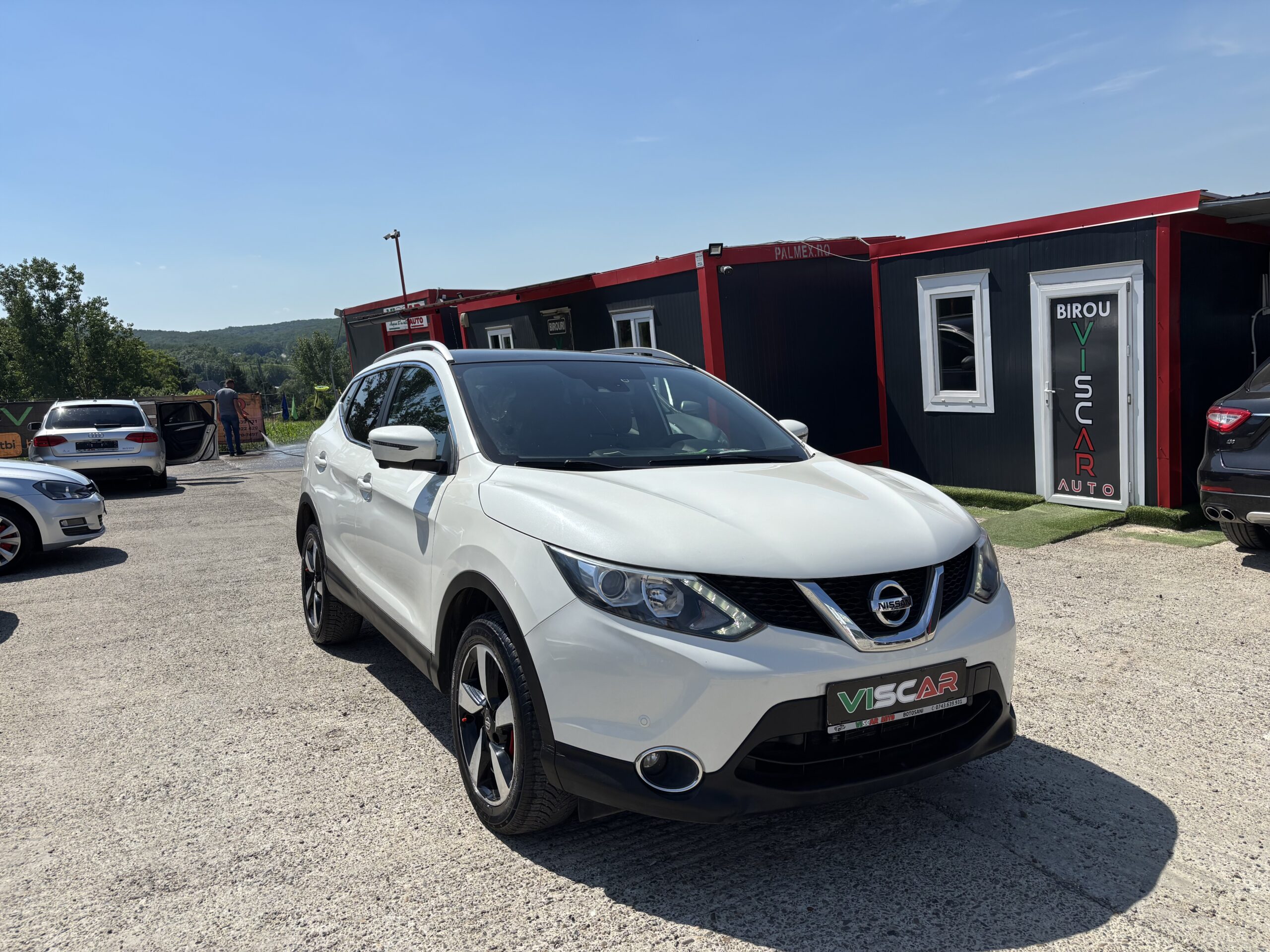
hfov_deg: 67.3
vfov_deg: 53.1
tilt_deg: -9.0
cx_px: 635
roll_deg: +5.2
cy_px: 476
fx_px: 954
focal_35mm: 26
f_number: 1.6
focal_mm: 5.96
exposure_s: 1/5618
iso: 50
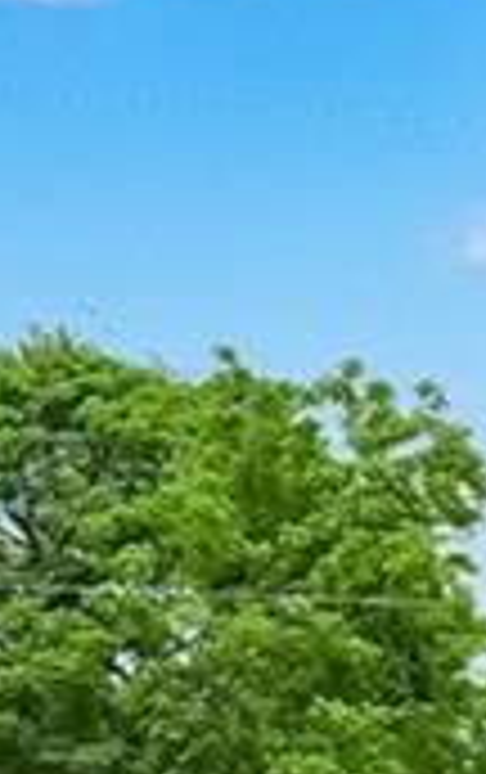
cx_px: 306
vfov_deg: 12.6
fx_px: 3401
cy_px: 968
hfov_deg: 8.2
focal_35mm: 161
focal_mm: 11.5
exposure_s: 1/100
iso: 250
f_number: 9
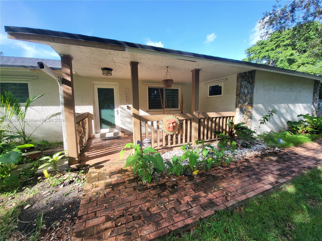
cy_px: 120
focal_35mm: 13
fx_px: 121
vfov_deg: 89.9
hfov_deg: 106.2
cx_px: 161
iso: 32
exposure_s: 1/288
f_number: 2.2
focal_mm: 1.74
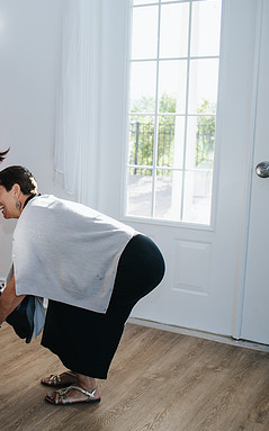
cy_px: 216
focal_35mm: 54
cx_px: -52
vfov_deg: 37.5
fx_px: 634
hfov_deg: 22.2
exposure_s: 1/200
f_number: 3.2
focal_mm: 35
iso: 140
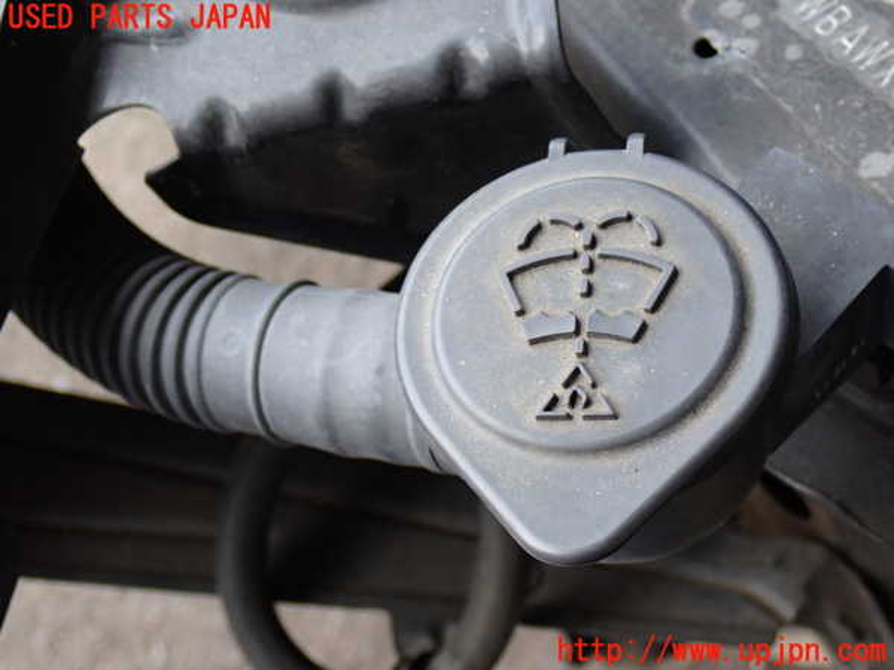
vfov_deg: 23.7
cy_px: 335
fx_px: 1601
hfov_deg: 31.2
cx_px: 447
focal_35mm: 62
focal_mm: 11.09
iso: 320
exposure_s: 1/60
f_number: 3.6
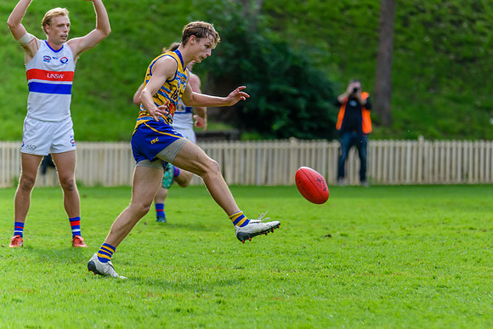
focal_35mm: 469
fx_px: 6429
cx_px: 296
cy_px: 193
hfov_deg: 4.4
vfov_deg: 2.9
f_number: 6
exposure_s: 1/1600
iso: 1600
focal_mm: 380
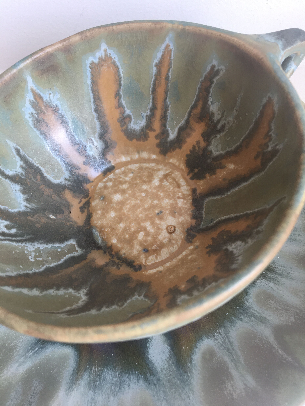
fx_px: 341
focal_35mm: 29
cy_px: 203
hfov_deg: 48.2
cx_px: 152
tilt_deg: -57.0
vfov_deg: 61.7
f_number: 2.2
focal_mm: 4.15
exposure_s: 1/100
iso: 40
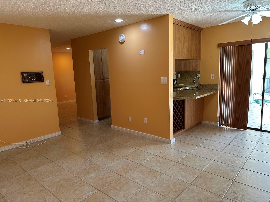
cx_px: 135
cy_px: 101
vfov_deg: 56.8
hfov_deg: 71.6
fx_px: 187
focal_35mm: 24
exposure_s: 1/120
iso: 160
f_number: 1.78
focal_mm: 6.86
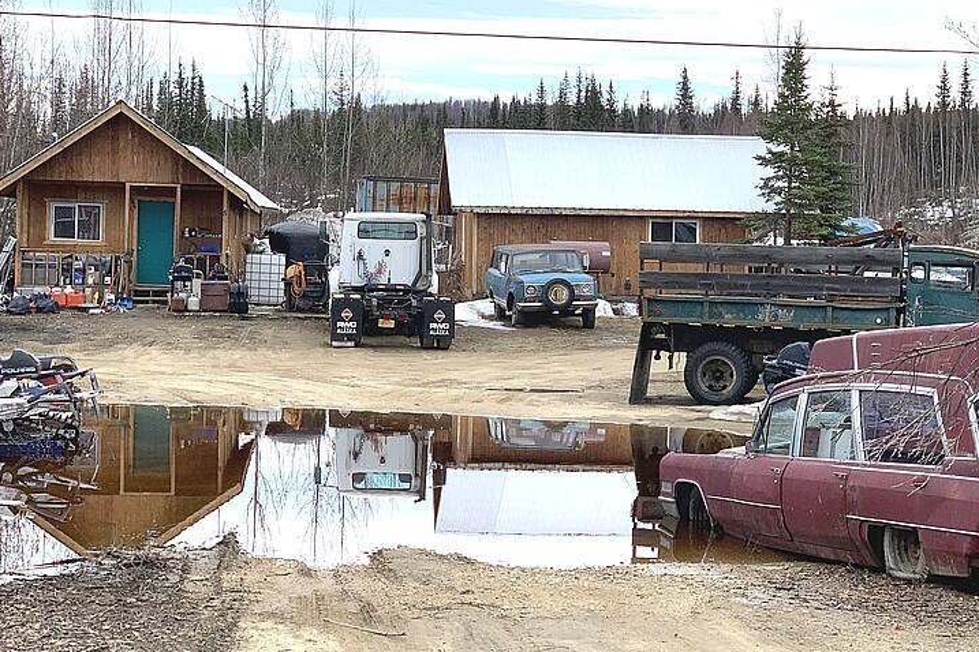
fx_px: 2067
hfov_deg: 26.7
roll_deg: -1.5
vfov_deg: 17.9
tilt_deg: -1.6
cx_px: 500
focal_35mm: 76
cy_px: 327
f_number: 2.4
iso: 16
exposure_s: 1/1142
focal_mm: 6
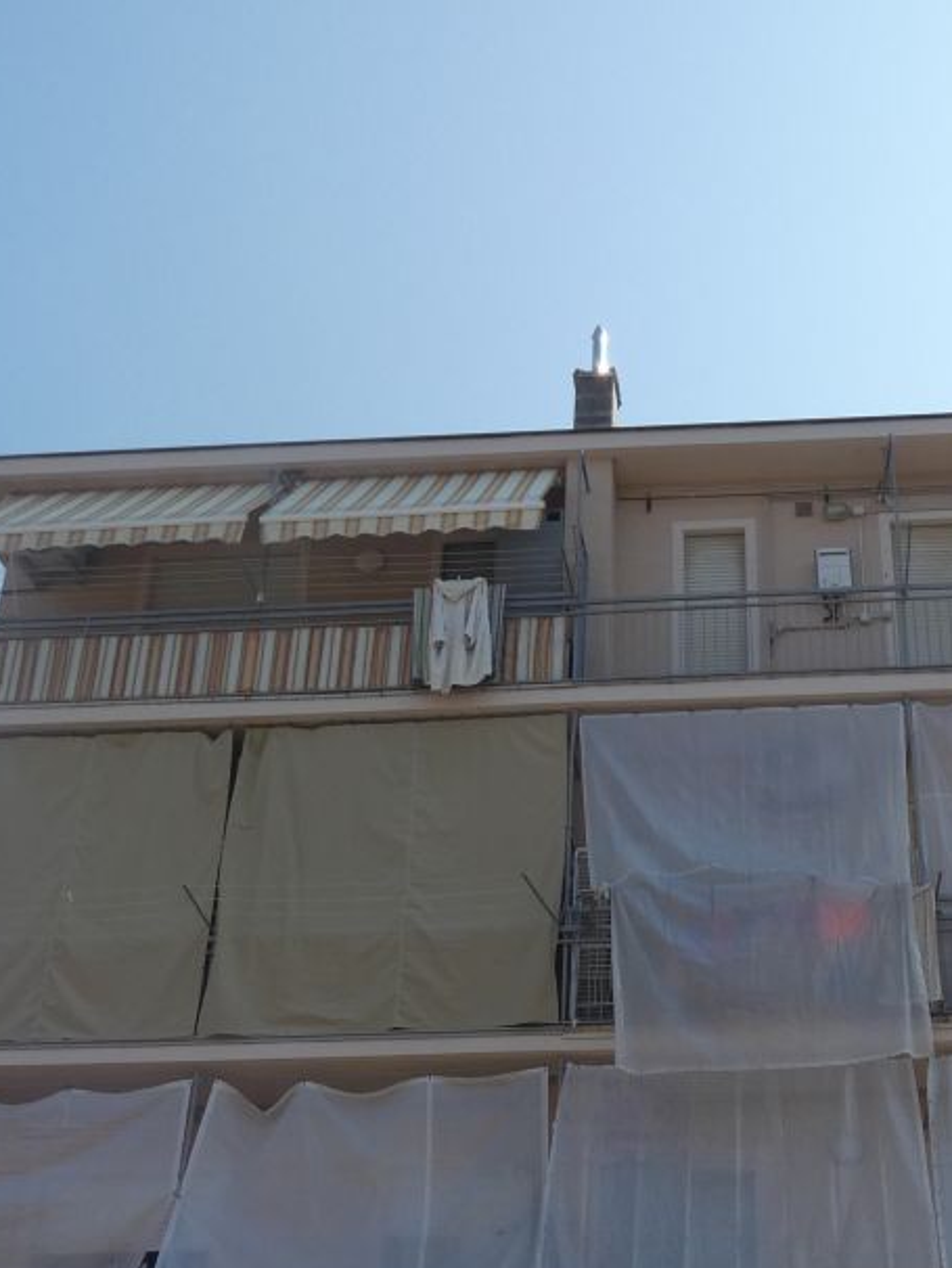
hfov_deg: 32.3
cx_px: 720
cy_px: 974
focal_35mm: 44
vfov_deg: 41.5
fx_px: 1612
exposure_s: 1/1000
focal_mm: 3.6
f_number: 3.5
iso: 80
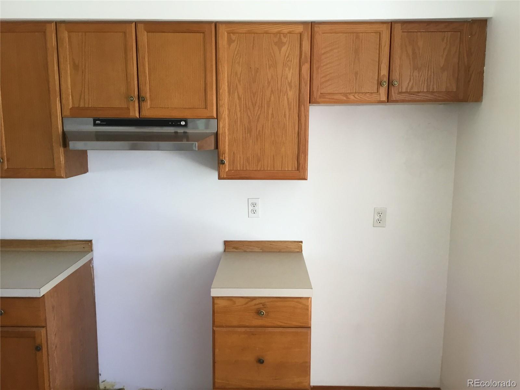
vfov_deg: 45.4
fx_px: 466
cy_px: 195
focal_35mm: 31
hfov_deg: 58.4
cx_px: 260
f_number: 2.4
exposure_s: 1/30
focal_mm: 3.3
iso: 25
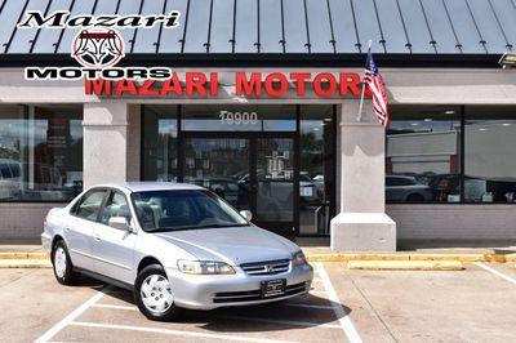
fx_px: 687
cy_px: 172
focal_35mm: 48
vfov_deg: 28.0
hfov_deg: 41.1
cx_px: 258
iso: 360
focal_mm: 32
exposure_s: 1/500
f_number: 11
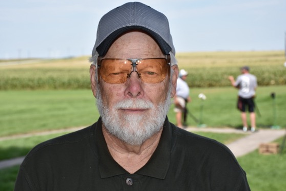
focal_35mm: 84
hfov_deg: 24.2
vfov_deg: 16.3
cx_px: 137
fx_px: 667
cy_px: 94
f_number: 8
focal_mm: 52
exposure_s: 1/250
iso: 100
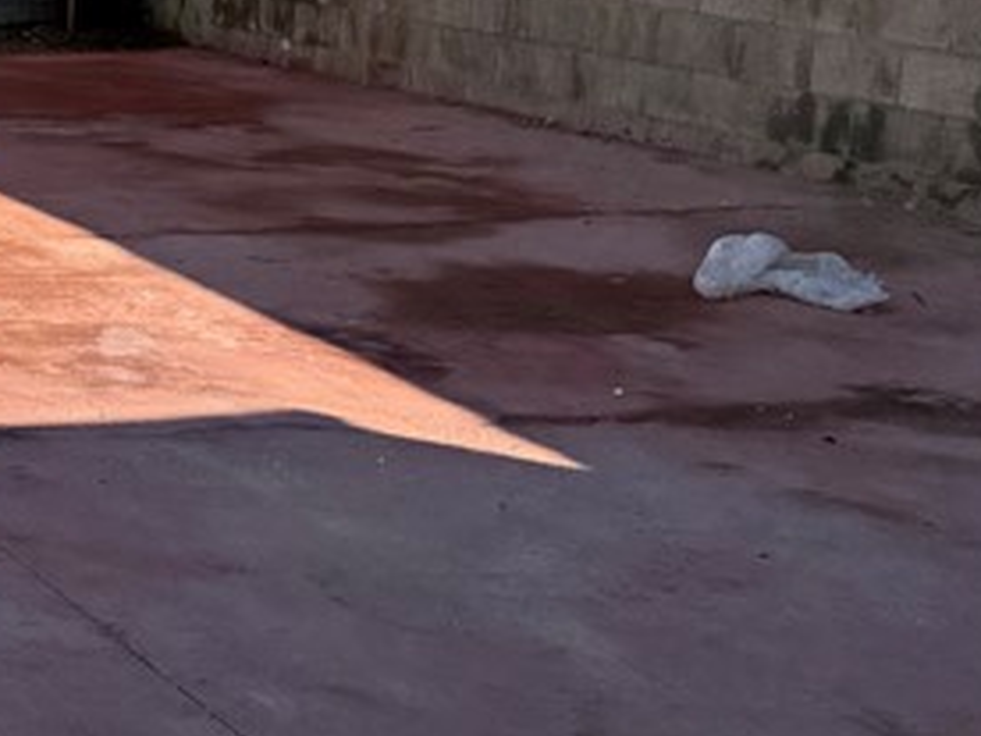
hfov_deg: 18.9
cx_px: -562
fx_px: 2522
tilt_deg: -7.8
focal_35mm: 89
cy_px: 142
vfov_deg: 16.5
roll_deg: -0.8
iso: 80
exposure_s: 1/4673
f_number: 1.78
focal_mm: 6.76
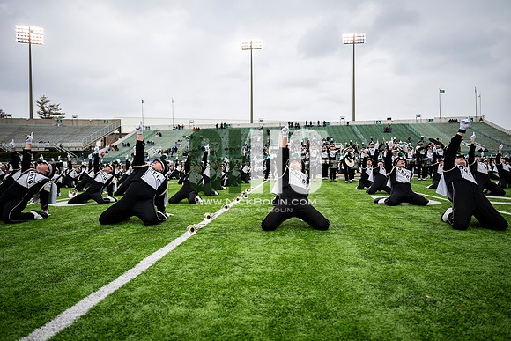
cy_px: 170
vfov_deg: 53.2
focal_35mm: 24
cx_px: 256
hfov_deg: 73.7
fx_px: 341
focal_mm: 24
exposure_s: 1/500
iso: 100
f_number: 2.8
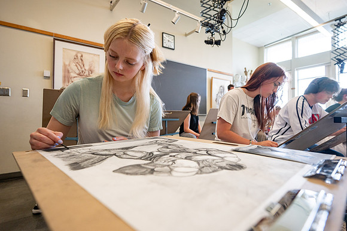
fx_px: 183
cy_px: 116
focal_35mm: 19
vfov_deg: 64.5
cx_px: 174
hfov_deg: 86.9
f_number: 4
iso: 1000
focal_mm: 19
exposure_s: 1/200
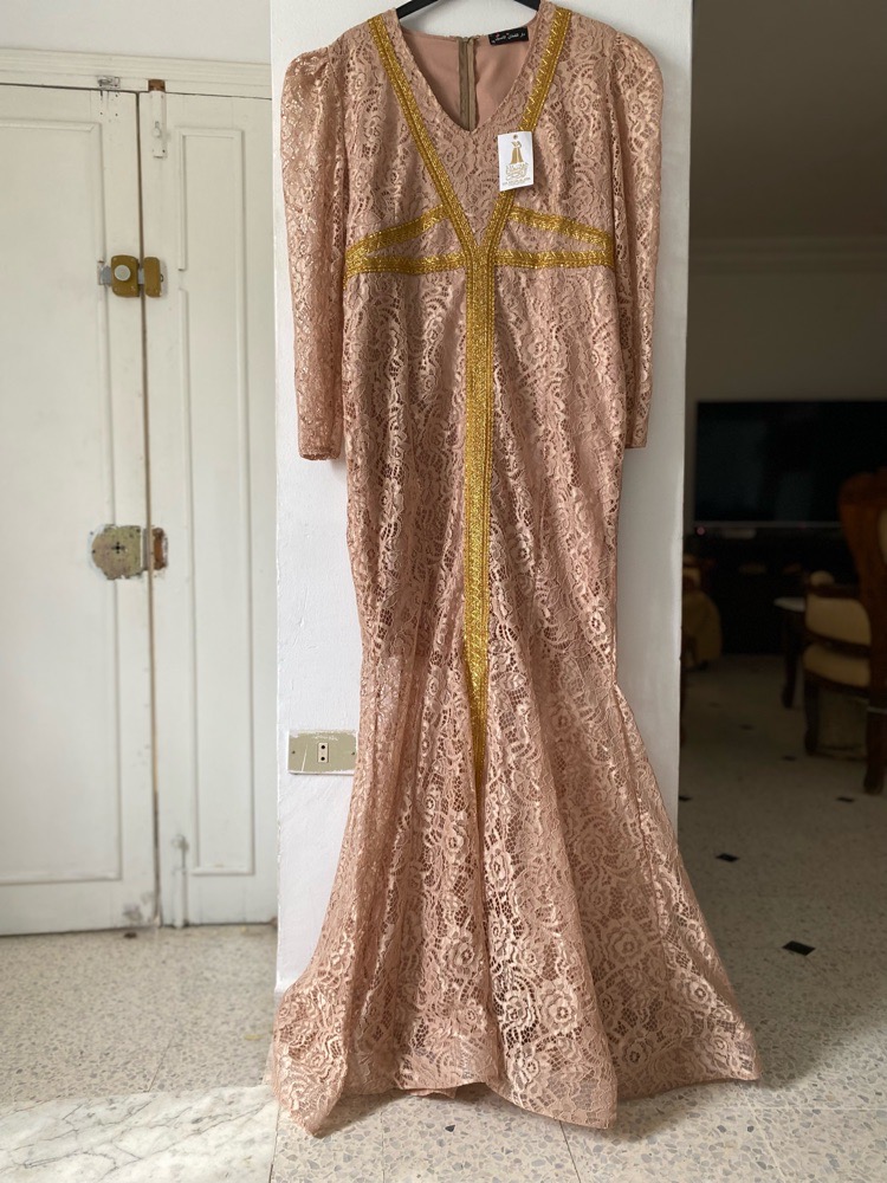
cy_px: 592
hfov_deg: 53.1
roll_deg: +0.8
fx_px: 888
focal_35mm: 26
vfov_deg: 67.3
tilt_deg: -4.3
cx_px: 444
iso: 125
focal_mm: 4.25
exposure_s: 1/67
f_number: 1.8
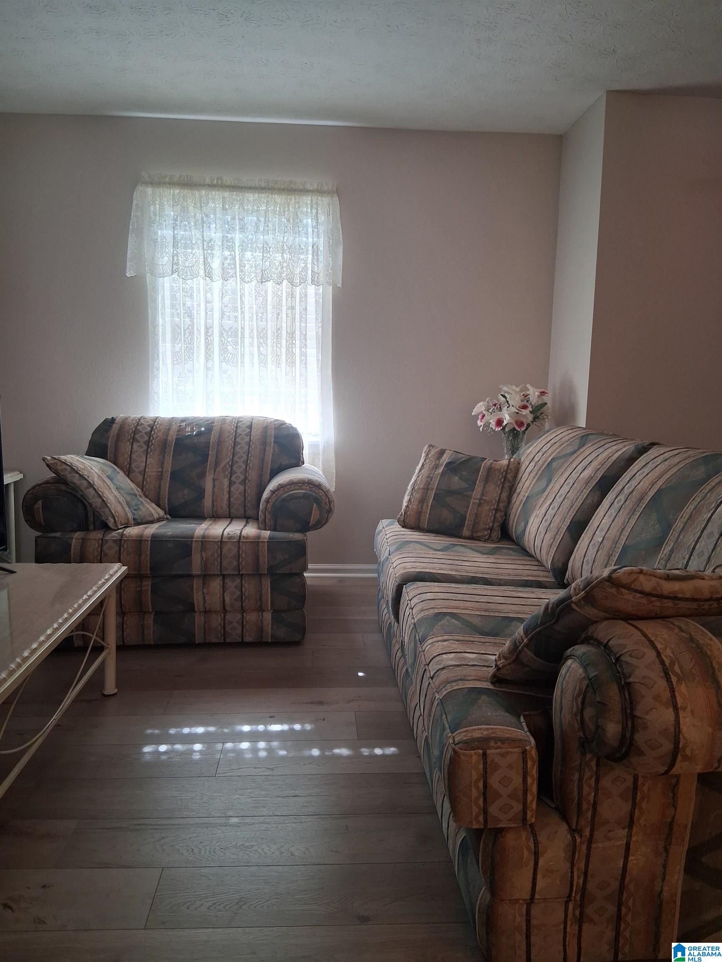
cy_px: 481
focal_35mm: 26
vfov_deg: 67.3
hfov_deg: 53.1
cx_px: 361
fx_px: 723
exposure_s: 1/50
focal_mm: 3.98
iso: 250
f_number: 1.8
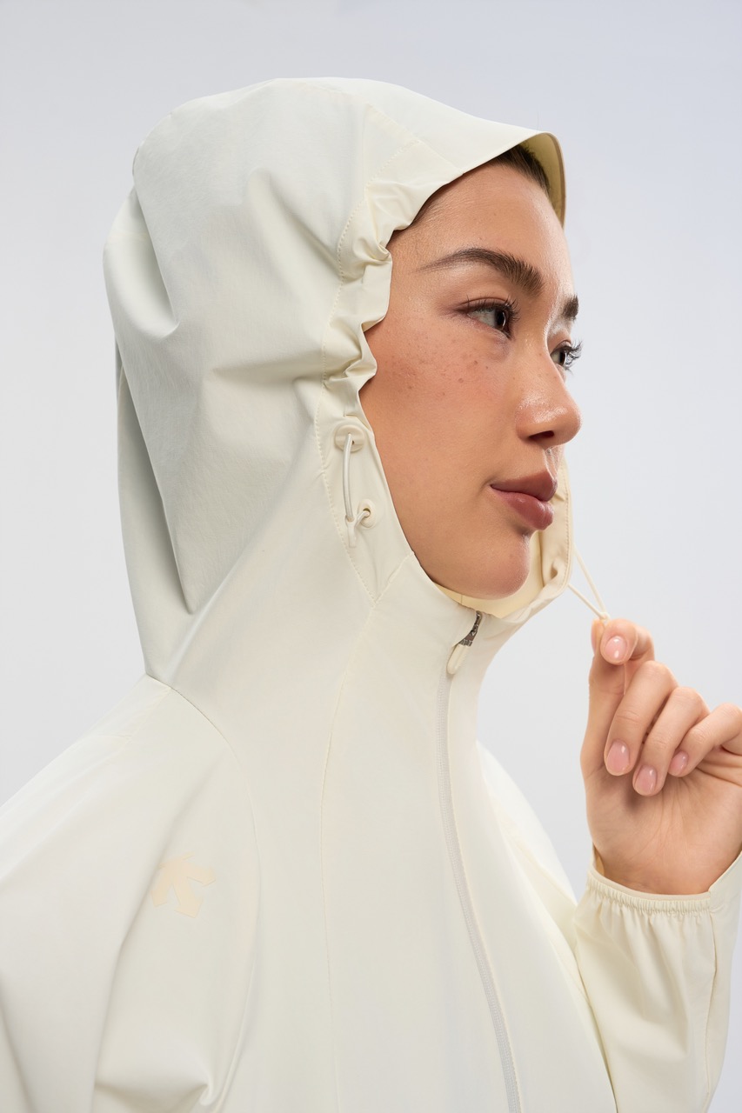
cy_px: 556
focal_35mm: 39
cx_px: 371
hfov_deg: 34.2
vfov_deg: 49.6
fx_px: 1206
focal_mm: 39
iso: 200
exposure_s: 1/400
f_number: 9
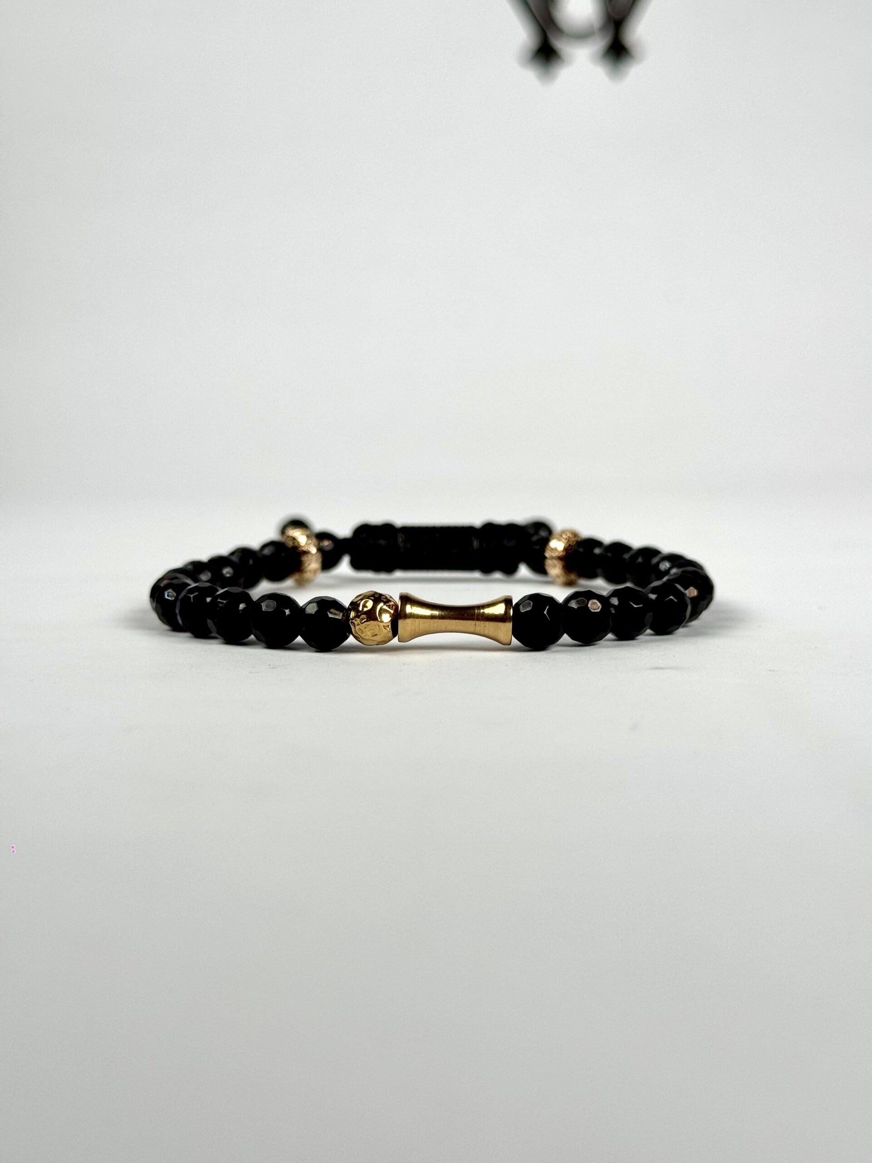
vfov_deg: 39.7
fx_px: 1612
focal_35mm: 48
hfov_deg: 30.3
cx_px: 436
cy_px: 582
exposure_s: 1/9009
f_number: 1.78
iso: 64
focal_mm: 6.76
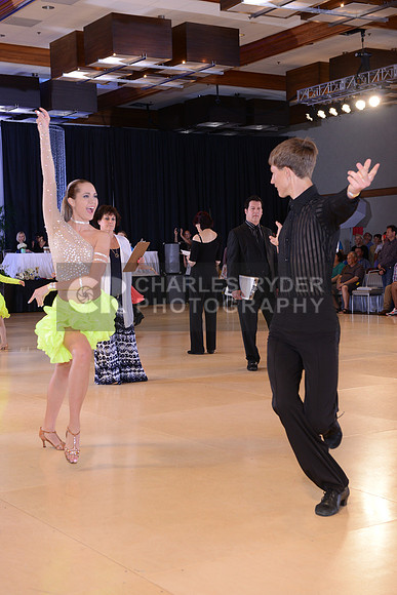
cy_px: 298
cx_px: 198
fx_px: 926
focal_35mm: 56
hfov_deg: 24.2
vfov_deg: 35.6
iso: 1250
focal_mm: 56
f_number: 7.1
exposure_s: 1/250
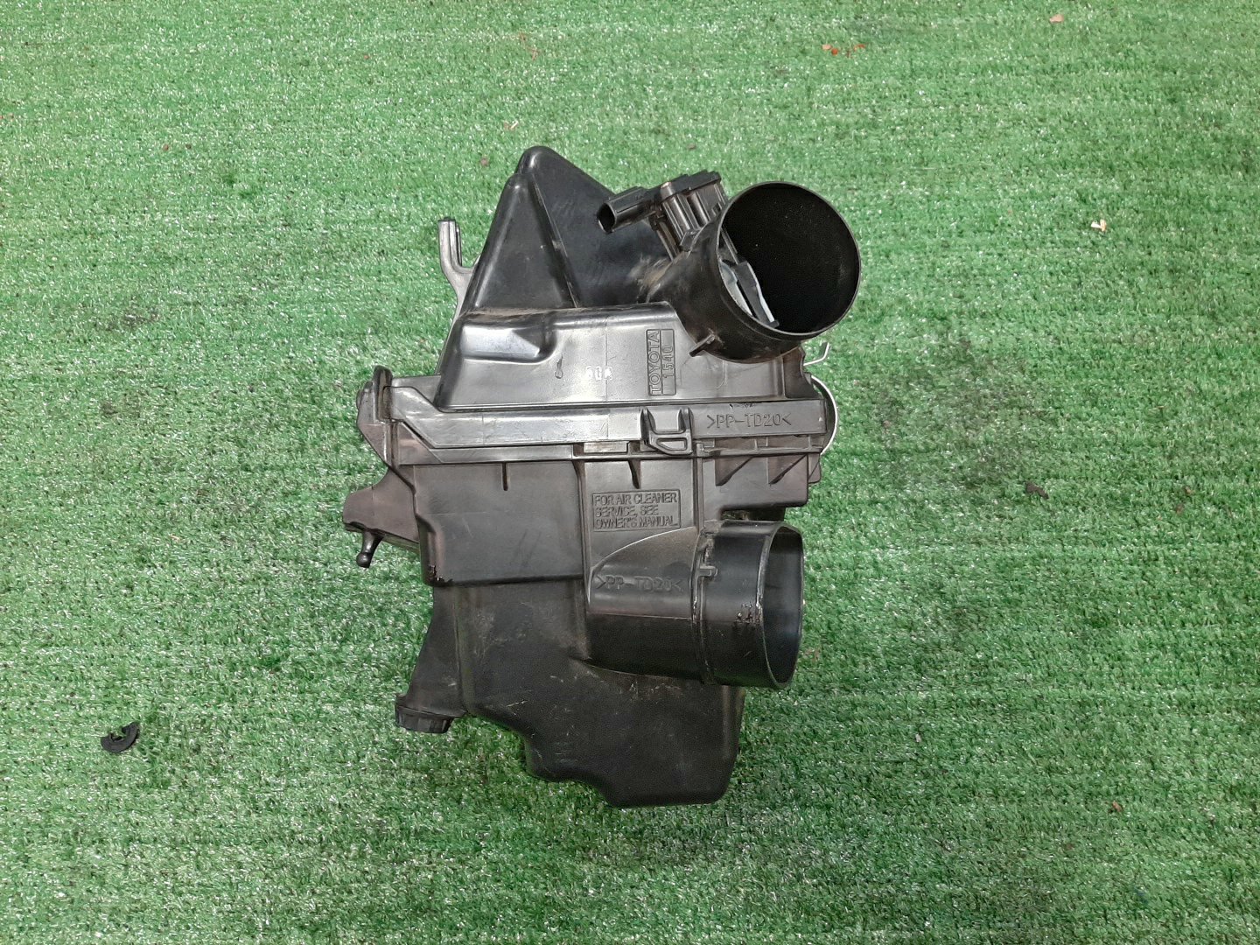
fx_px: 946
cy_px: 472
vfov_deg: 53.1
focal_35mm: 26
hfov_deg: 67.3
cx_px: 630
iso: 215
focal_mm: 3.93
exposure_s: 1/50
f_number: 1.7
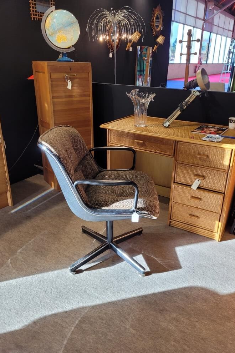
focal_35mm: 28
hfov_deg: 46.4
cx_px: 119
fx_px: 274
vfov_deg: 65.5
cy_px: 177
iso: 64
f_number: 1.8
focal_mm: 5.4
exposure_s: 1/100
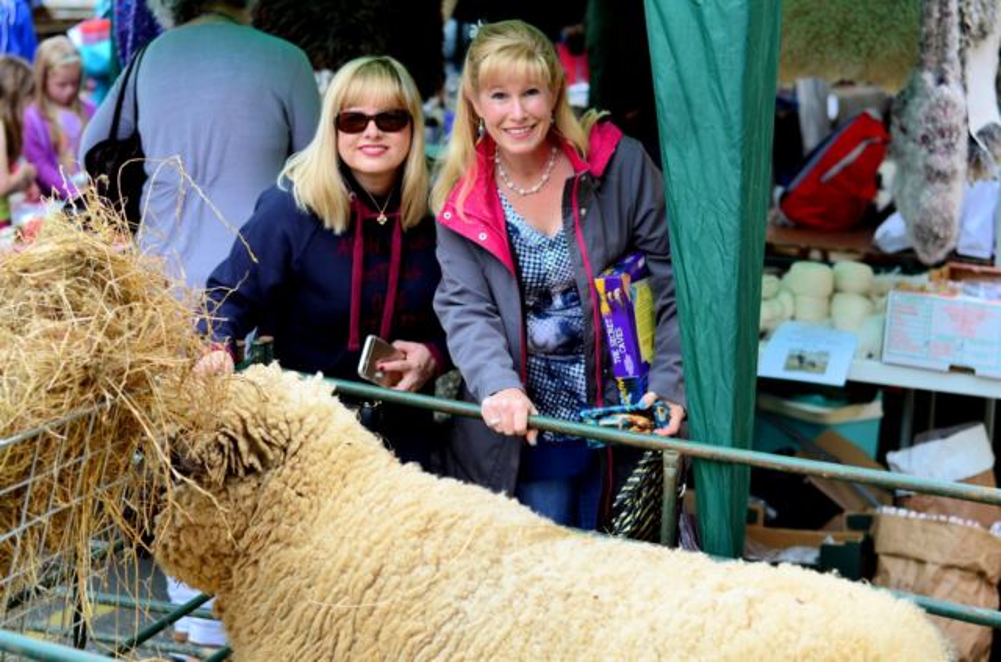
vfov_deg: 18.1
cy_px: 331
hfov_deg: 27.1
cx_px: 500
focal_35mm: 75
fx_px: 2080
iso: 200
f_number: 2.8
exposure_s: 1/500
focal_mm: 50
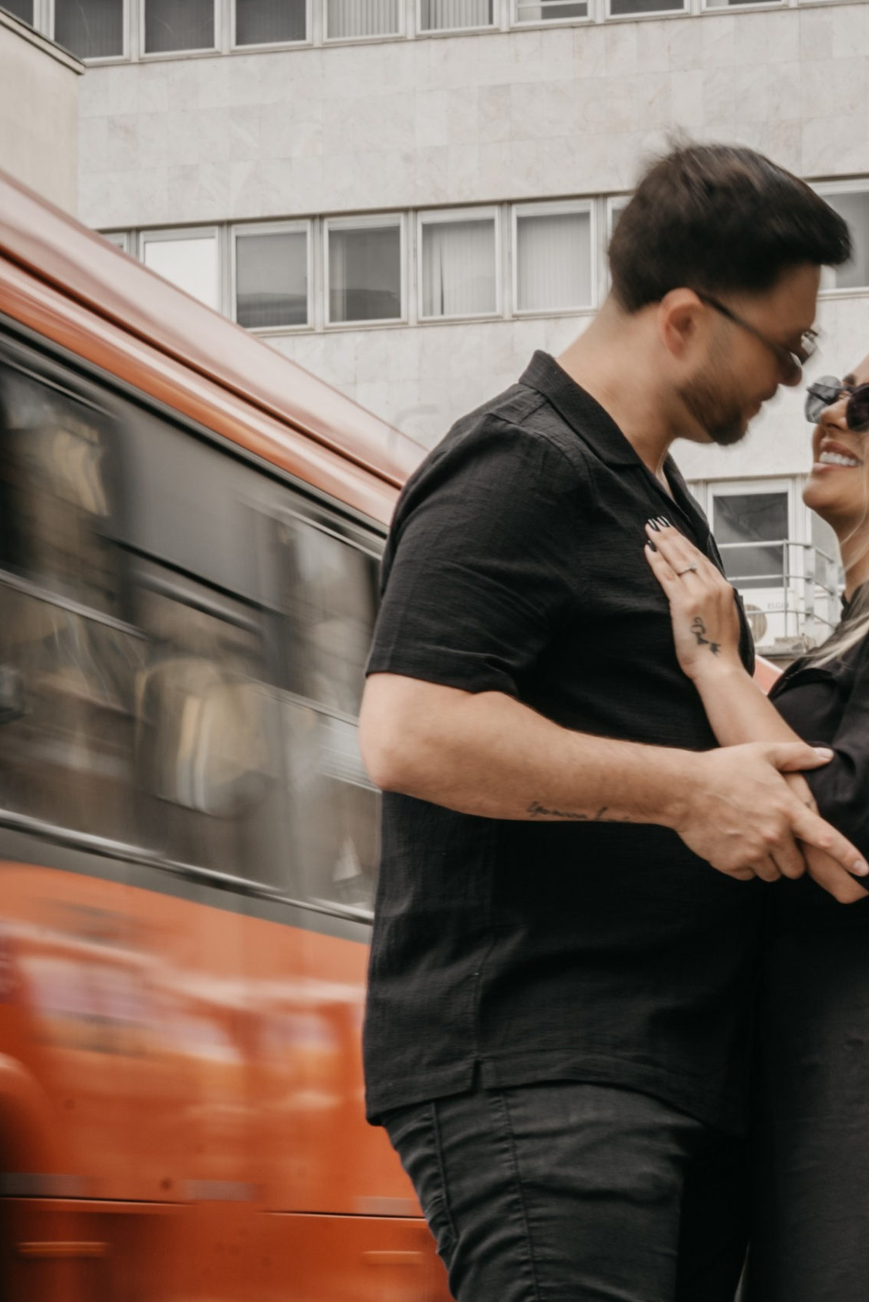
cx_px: 621
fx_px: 4522
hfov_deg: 11.0
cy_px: 850
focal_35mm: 125
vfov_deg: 16.4
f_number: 22
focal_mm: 55
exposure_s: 1/5
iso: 100
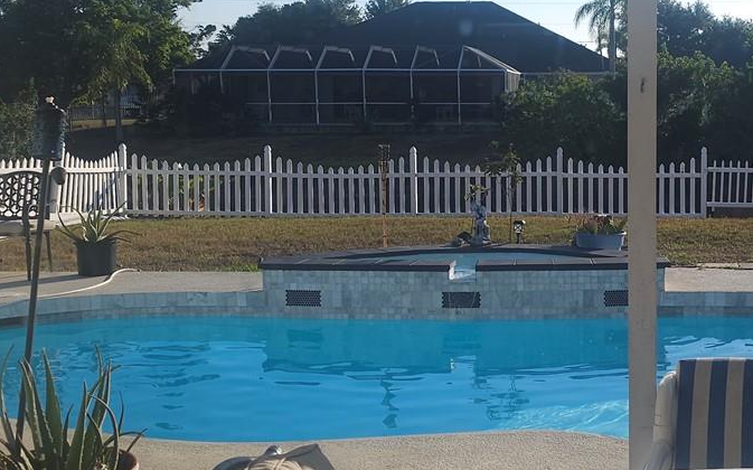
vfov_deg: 22.3
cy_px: 220
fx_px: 1190
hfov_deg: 34.1
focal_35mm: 58
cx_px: 597
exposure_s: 1/324
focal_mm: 6.3
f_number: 1.7
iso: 10
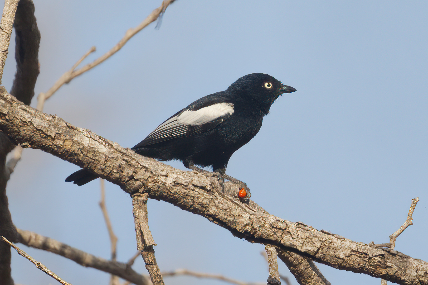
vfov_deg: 1.6
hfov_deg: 2.5
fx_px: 9986
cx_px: 214
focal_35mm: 840
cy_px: 142
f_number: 9
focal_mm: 840
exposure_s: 1/2000
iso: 640
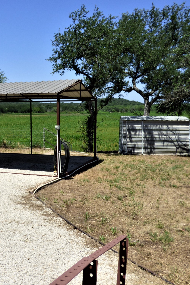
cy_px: 141
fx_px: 356
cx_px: 40
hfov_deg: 29.3
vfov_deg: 43.6
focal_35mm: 45
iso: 100
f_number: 3.3
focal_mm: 5.53
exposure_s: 1/1600
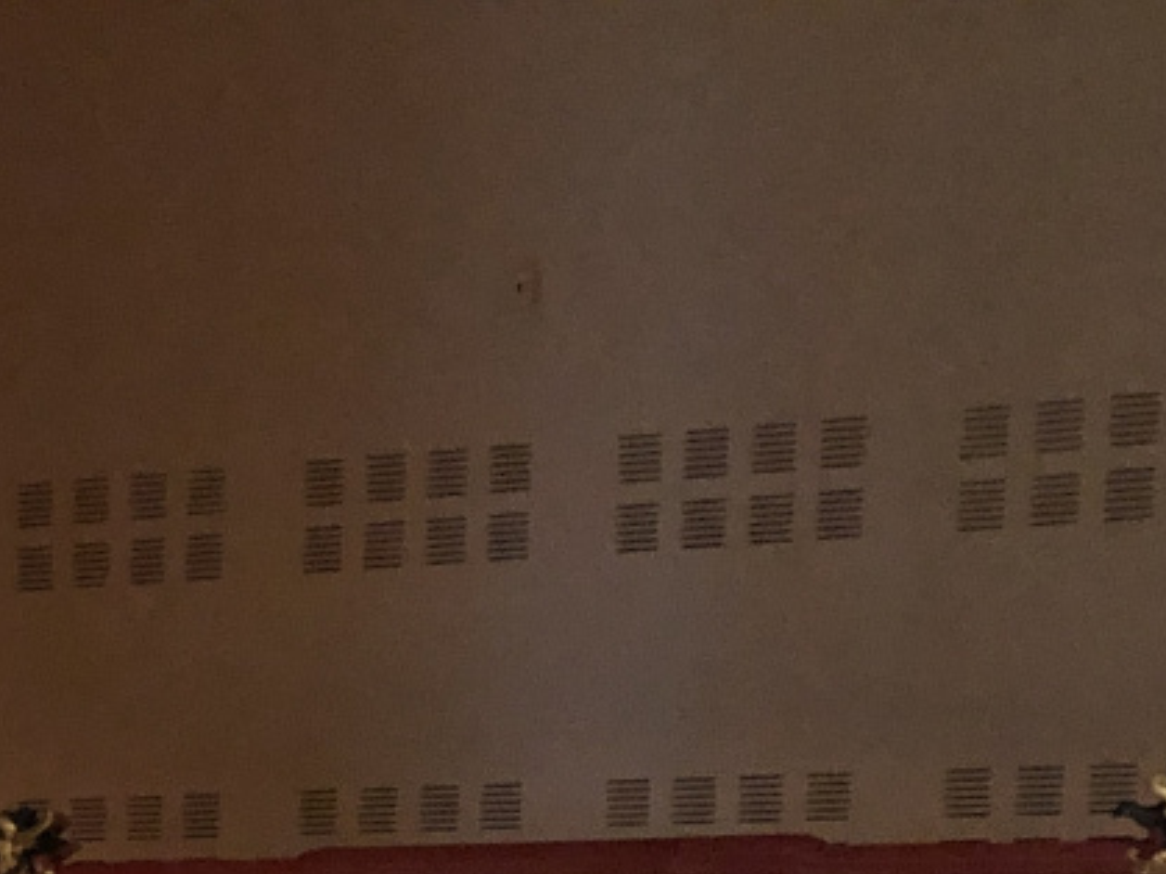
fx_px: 3603
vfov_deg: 12.4
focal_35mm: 107
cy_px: 1667
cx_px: -275
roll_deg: +0.1
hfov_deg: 17.4
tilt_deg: -10.2
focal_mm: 3.99
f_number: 1.8
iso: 100
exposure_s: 1/4
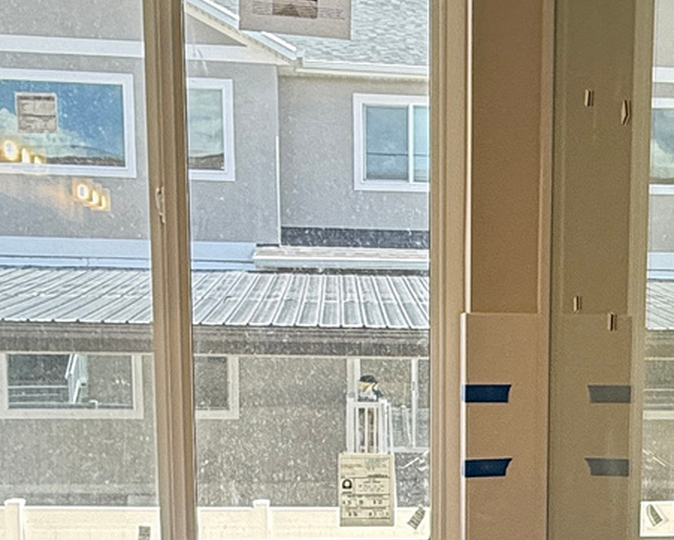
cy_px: 522
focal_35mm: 62
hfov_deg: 29.7
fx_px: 1237
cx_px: 548
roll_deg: -0.4
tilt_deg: -7.7
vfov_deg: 23.7
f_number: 2.2
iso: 50
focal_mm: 2.22
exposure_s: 1/260
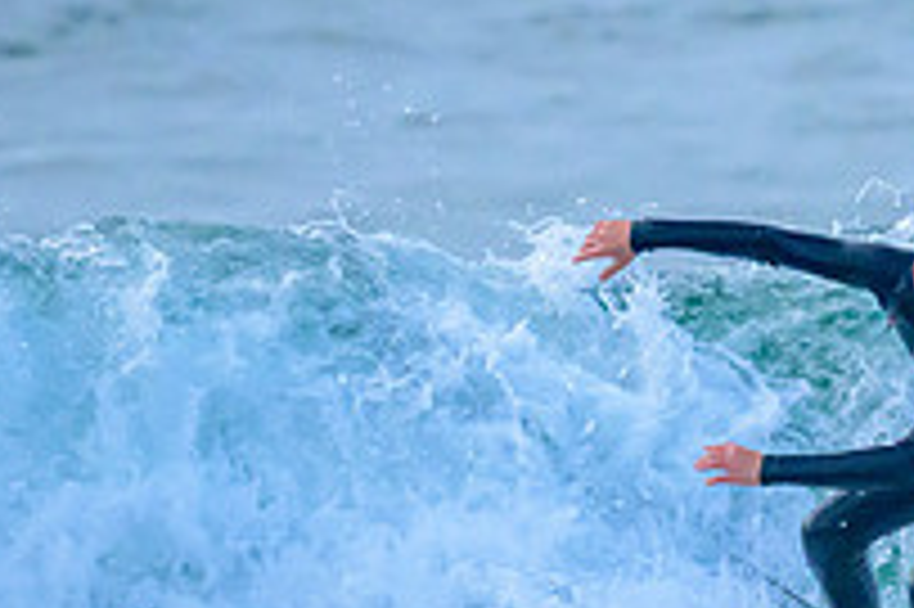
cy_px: 573
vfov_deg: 0.5
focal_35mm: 2881
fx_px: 73084
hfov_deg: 0.7
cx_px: 1181
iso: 4000
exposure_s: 1/2000
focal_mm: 800
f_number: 6.3
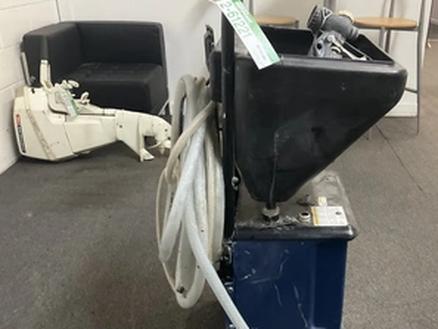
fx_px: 494
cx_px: 283
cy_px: 207
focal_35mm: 39
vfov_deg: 36.6
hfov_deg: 47.3
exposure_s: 1/30
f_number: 1.8
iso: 250
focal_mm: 3
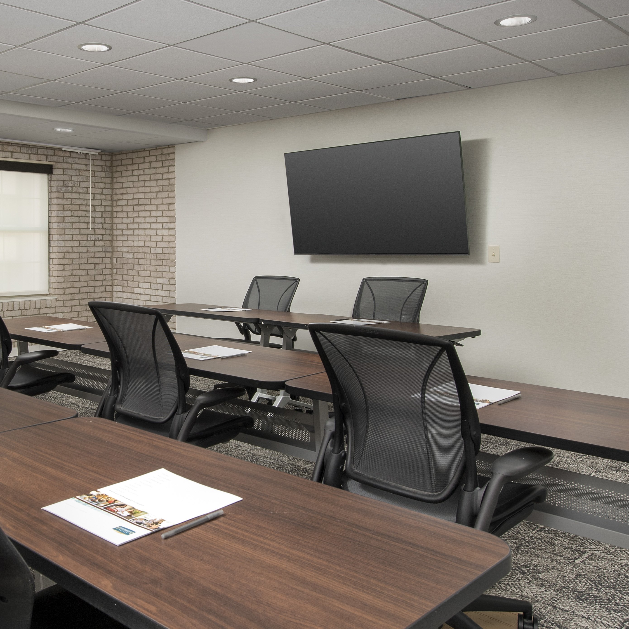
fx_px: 699
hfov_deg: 46.7
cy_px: 336
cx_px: 156
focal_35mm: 34
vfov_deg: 48.4
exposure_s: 1/160
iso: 400
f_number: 11
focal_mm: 20
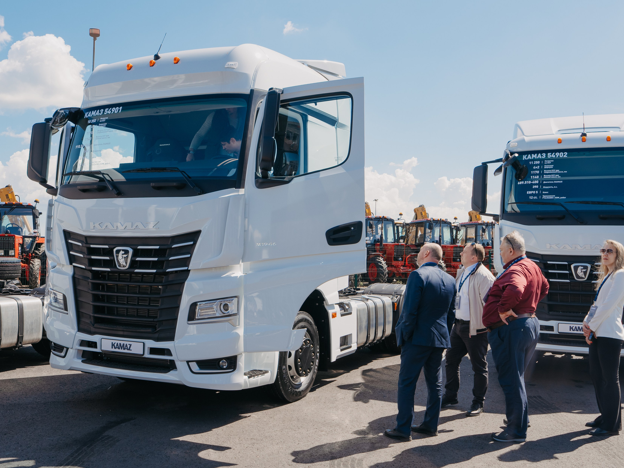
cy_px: 251
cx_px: 348
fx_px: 595
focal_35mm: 33
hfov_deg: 55.2
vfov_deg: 42.9
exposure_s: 1/160
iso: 160
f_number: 11
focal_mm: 28
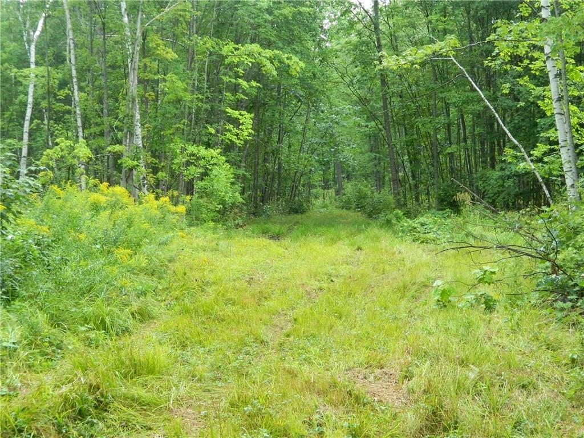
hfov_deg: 33.8
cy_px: 219
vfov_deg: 25.7
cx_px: 292
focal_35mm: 57
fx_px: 962
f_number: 3.8
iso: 400
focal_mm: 10.2
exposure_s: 1/60
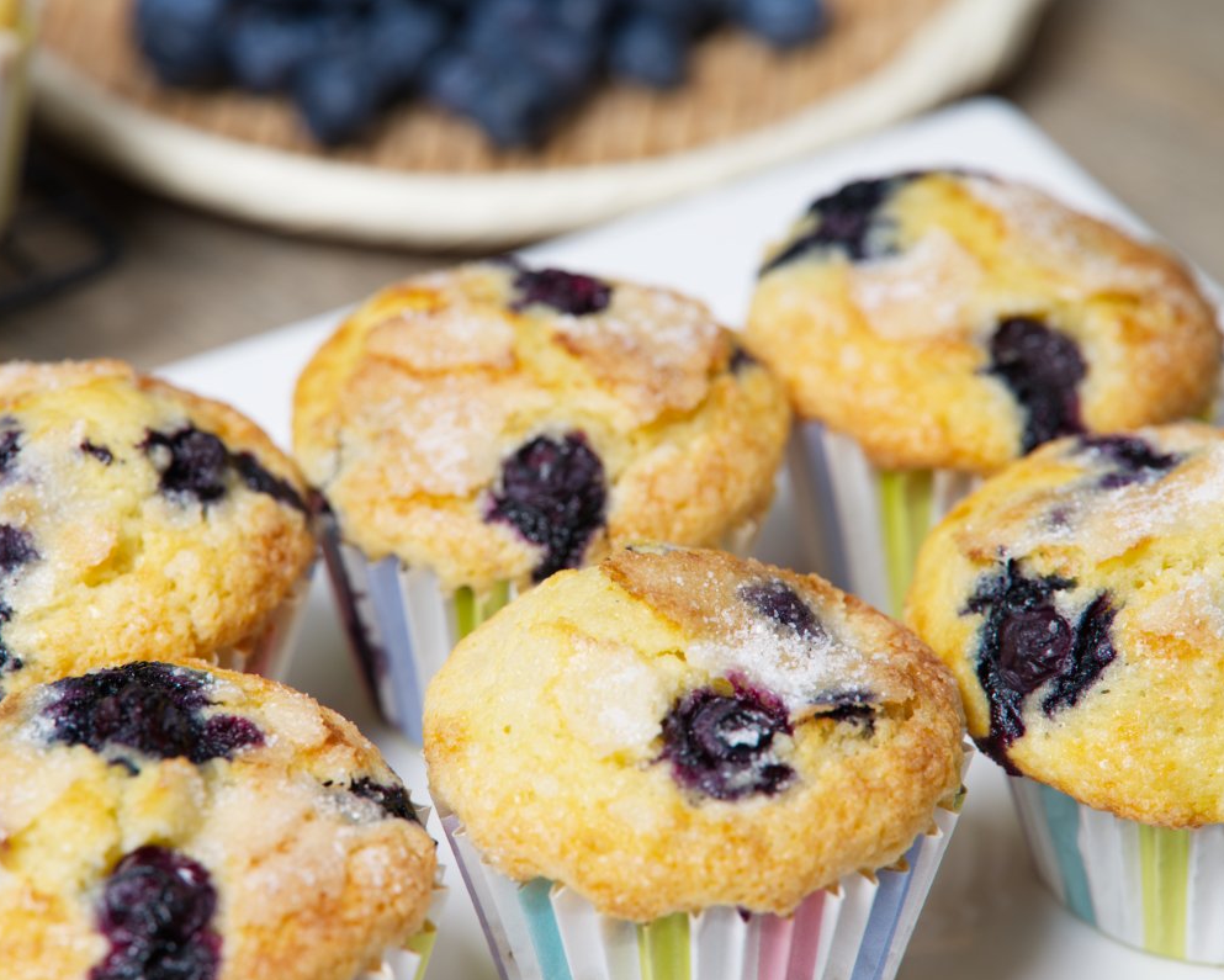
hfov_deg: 16.1
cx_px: 529
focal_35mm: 119
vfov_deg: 13.0
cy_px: 491
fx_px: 4312
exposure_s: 1/160
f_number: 6.3
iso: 200
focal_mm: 105
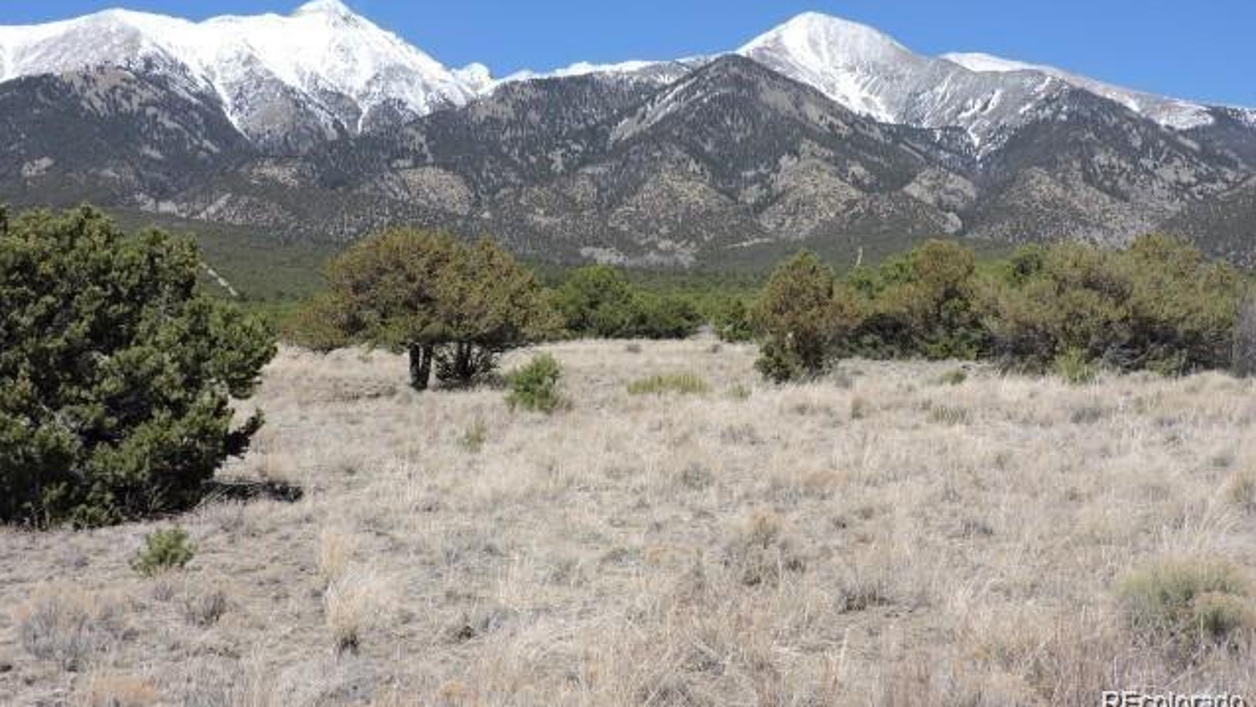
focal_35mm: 47
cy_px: 250
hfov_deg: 43.7
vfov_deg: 25.3
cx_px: 628
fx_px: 1565
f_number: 3.4
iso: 100
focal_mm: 7.7
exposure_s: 1/1250
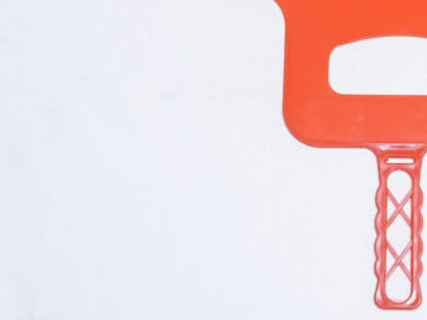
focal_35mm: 114
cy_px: 63
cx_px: 400
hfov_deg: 17.0
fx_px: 1407
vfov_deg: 12.9
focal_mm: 57
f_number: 9
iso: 3200
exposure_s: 1/200
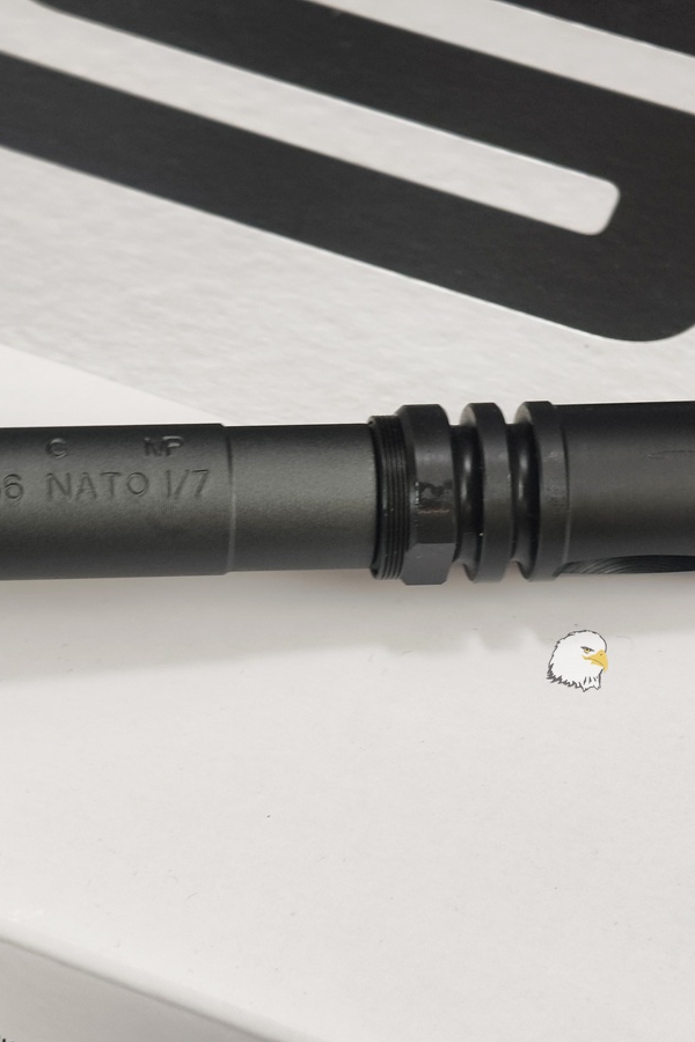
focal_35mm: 118
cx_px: 145
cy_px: 522
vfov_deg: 17.3
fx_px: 3417
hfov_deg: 11.6
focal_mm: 22.48
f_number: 2.67
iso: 941
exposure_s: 1/30
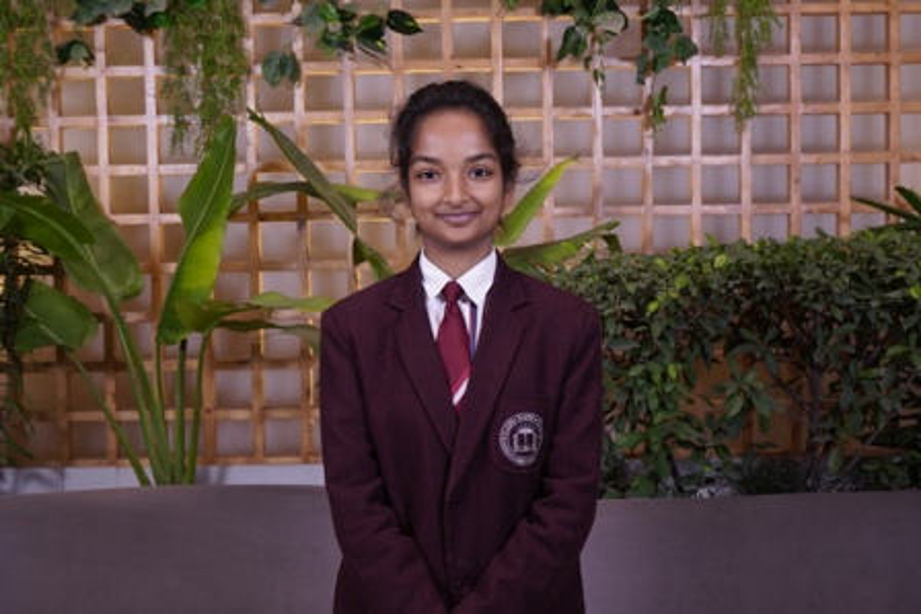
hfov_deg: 40.3
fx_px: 1254
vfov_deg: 27.5
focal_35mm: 49
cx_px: 460
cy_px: 307
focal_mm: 33
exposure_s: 1/125
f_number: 5
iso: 640
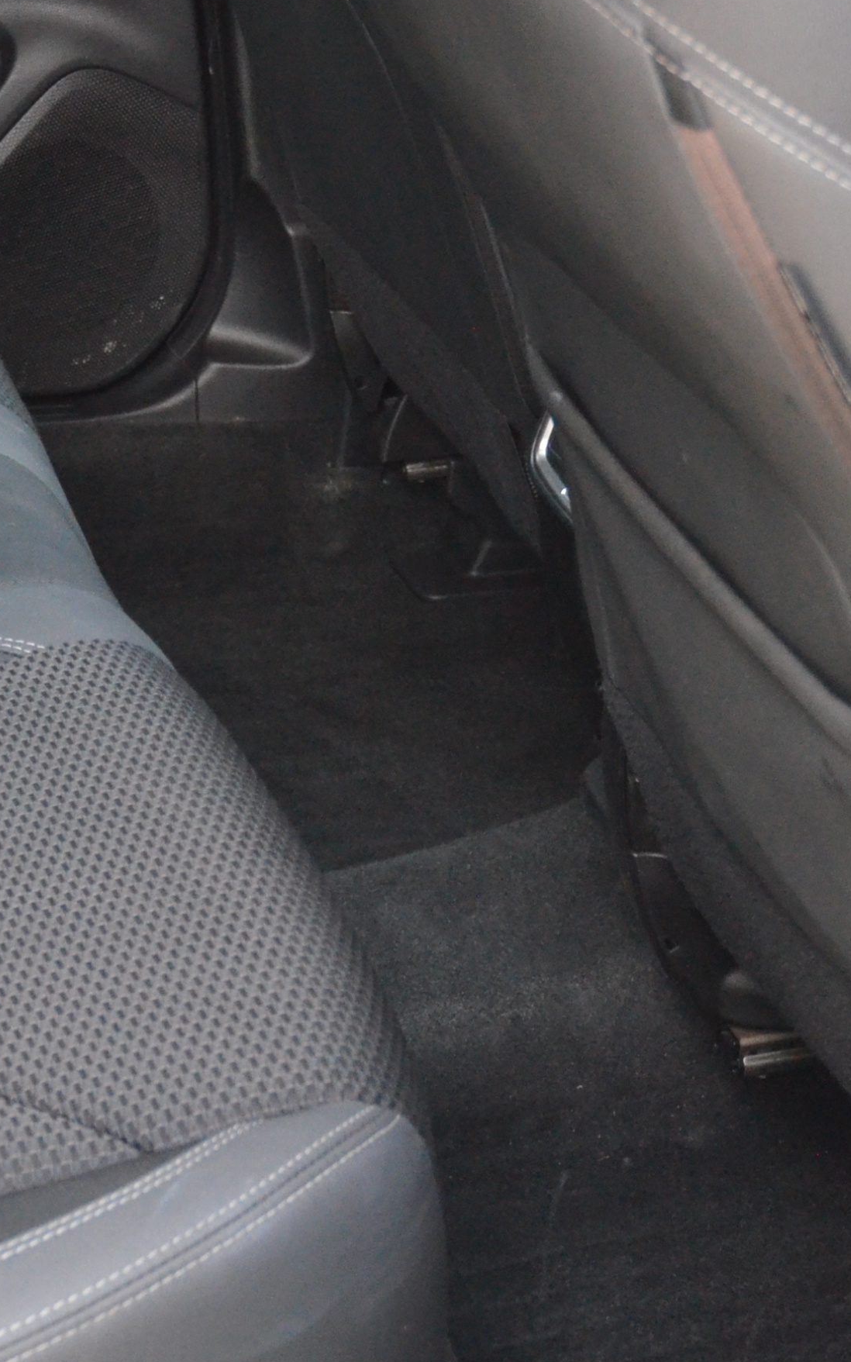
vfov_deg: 22.3
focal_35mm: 93
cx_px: 60
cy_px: 590
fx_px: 3454
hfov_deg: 13.9
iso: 2800
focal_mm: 29
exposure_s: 1/30
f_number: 3.8
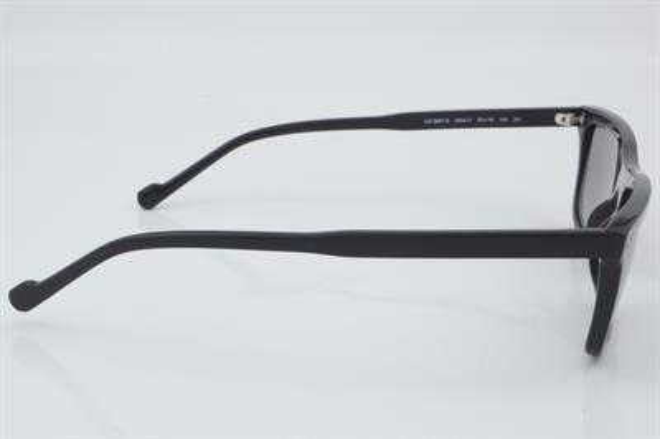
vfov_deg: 18.2
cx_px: 330
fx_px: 1374
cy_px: 220
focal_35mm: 75
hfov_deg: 27.0
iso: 100
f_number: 32
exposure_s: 1/3
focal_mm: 50
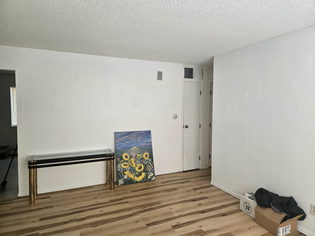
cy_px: 118
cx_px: 158
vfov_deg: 58.9
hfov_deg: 73.9
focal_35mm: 23
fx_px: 209
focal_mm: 5.4
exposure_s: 1/180
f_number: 1.8
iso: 200
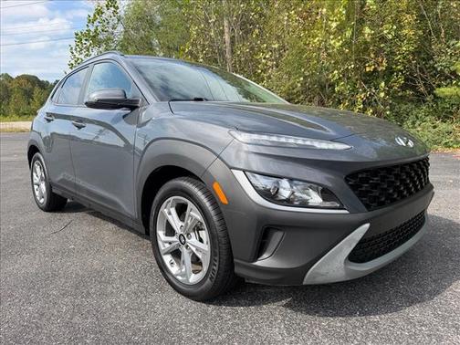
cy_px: 172
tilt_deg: -11.9
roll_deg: +2.0
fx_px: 319
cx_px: 230
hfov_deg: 71.6
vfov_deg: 56.8
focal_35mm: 24
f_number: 1.78
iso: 80
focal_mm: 6.76
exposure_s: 1/2611
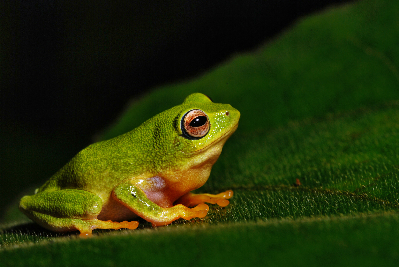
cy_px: 134
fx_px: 1748
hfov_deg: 13.0
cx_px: 200
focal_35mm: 158
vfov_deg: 8.7
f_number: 18
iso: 100
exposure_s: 1/125
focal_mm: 105
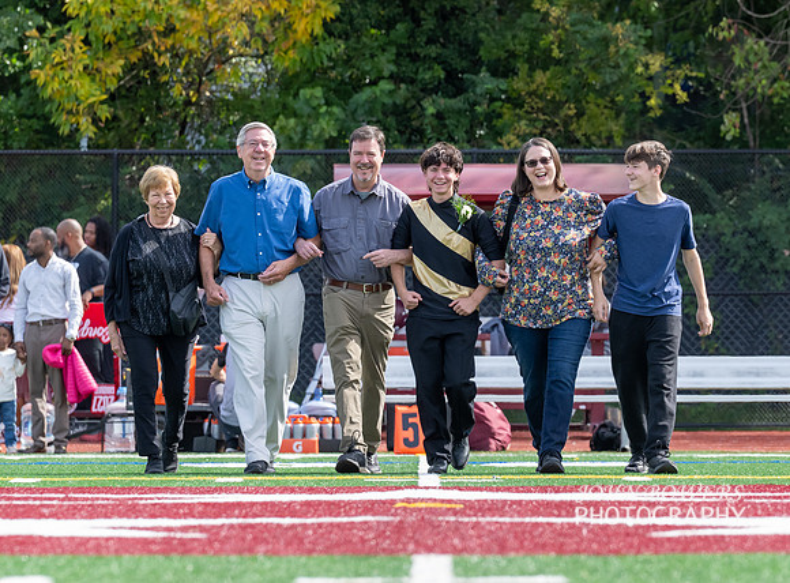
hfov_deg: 6.2
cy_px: 267
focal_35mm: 322
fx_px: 7307
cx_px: 486
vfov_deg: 4.6
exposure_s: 1/1000
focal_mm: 200
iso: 640
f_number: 5.6
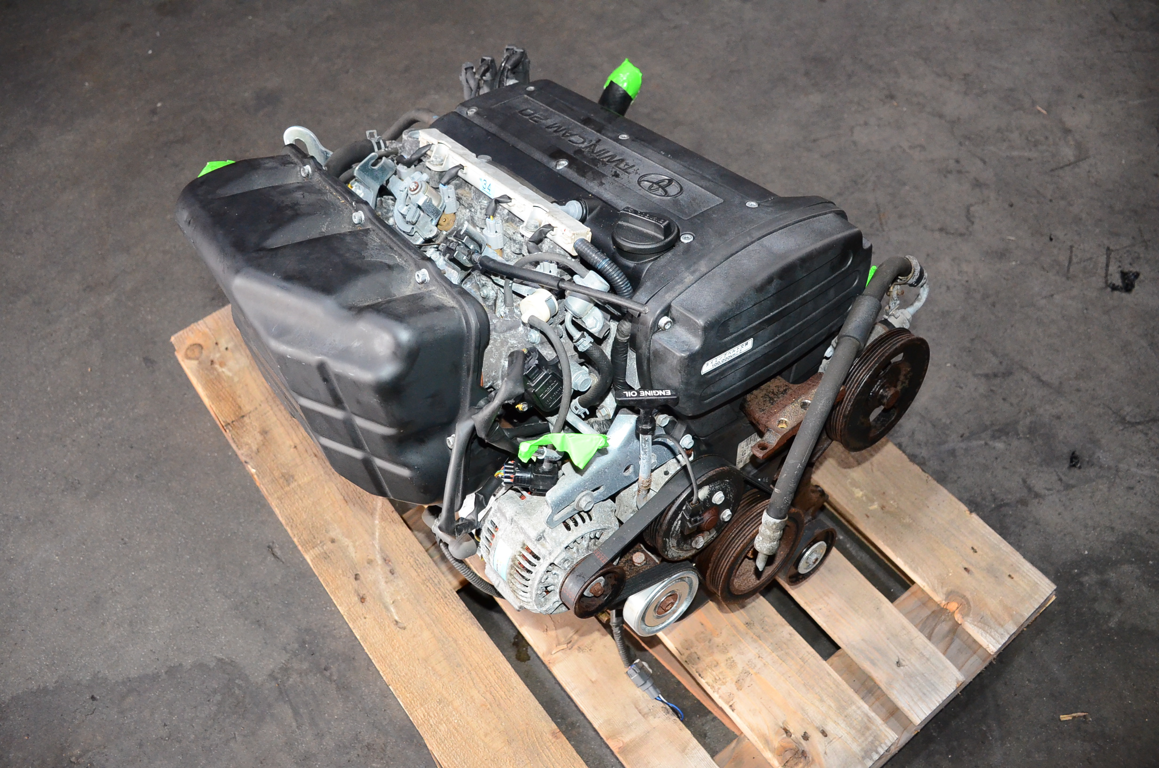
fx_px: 867
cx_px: 580
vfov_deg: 47.7
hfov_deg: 67.5
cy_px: 384
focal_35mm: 27
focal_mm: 18
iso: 2500
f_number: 3.5
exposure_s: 1/250
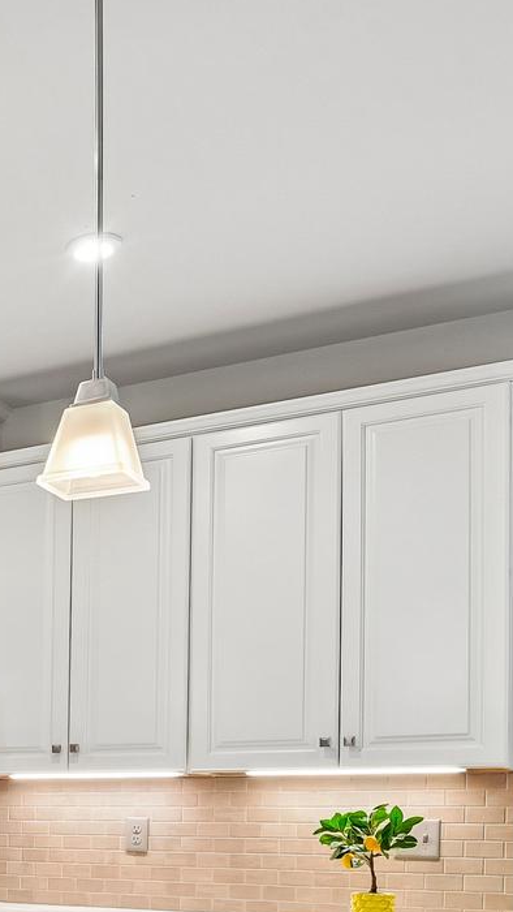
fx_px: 1184
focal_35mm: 49
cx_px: -368
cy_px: 829
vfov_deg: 39.0
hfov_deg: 19.4
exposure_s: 1/15
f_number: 8
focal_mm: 16
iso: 400
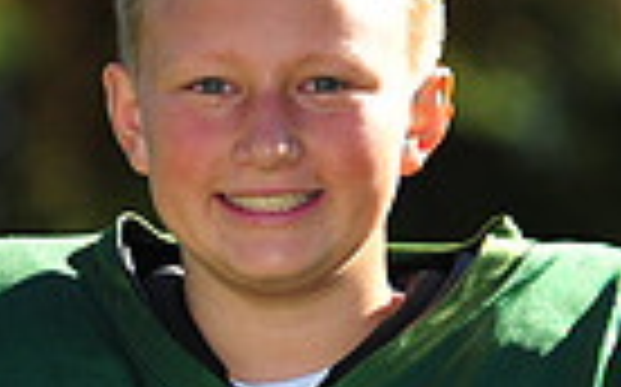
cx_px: 162
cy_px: 562
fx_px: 14475
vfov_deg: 1.5
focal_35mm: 856
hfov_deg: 2.5
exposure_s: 1/1600
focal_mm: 200
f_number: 4.5
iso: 400
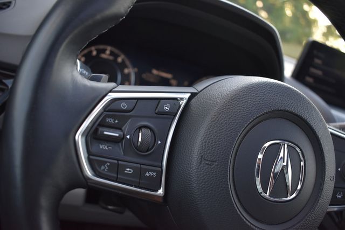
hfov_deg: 57.2
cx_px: 172
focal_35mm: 33
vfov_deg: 40.0
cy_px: 115
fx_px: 316
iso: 640
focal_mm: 22
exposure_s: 1/250
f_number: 3.8
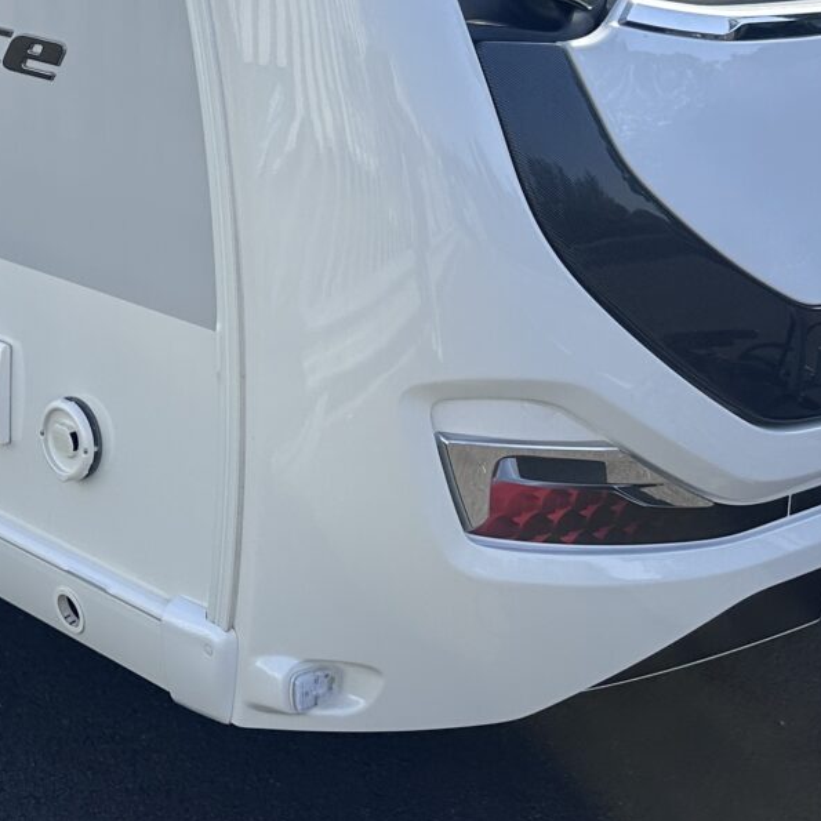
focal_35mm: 73
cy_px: -1
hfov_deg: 23.3
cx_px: 145
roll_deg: -2.0
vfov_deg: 22.7
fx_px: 1959
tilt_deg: -6.8
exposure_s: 1/3155
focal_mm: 6.86
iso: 80
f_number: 1.78
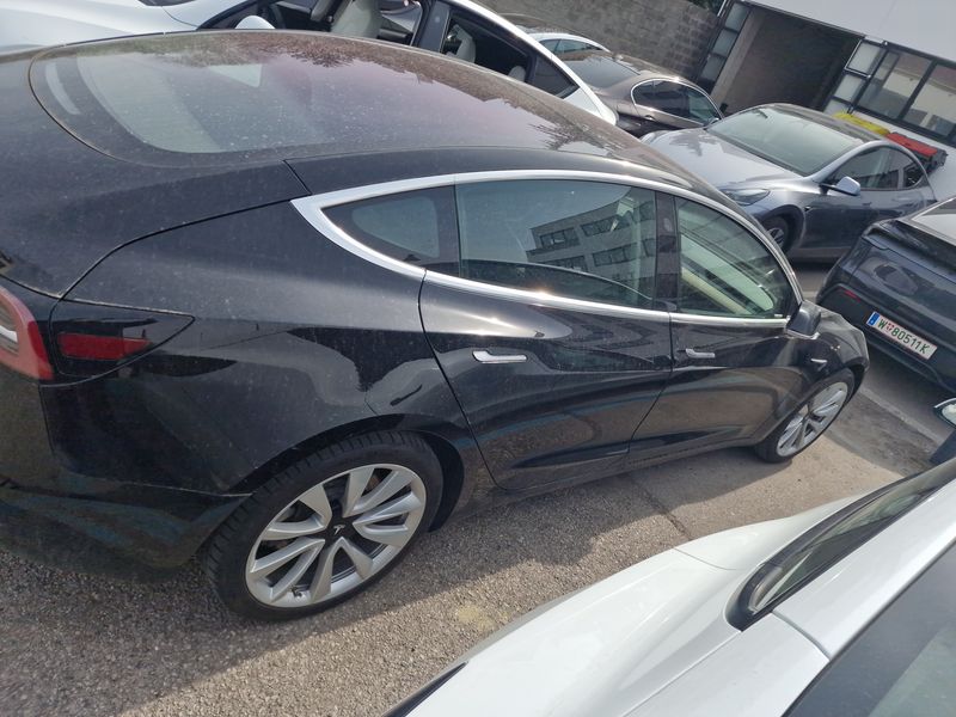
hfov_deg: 73.9
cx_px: 478
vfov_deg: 58.9
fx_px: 635
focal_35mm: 23
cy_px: 358
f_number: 1.8
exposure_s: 1/880
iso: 50
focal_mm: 6.4
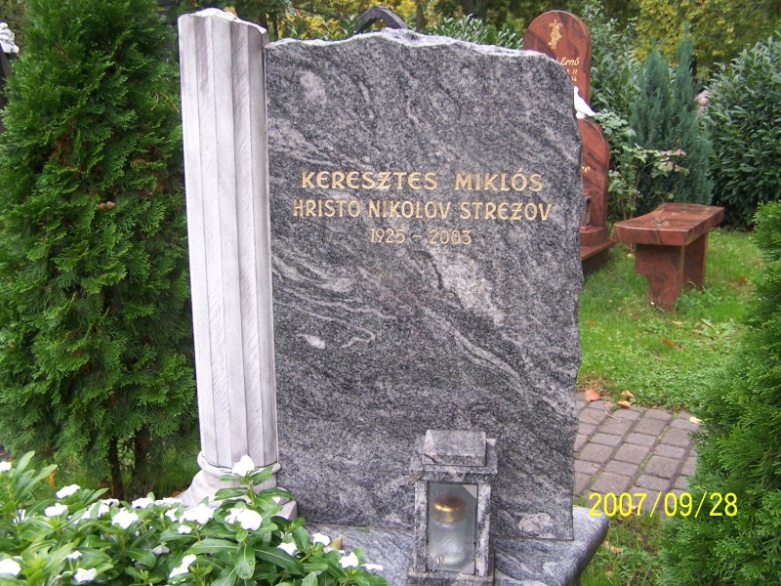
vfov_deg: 37.7
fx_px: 857
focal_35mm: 38
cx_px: 390
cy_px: 293
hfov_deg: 49.0
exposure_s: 1/30
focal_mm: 6.3
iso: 140
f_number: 2.8
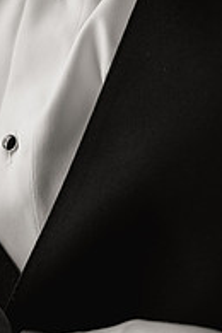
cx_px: -9
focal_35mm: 253
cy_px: 310
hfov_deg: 5.4
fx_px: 2340
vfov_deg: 8.1
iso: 400
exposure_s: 1/400
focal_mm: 85
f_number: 2.2
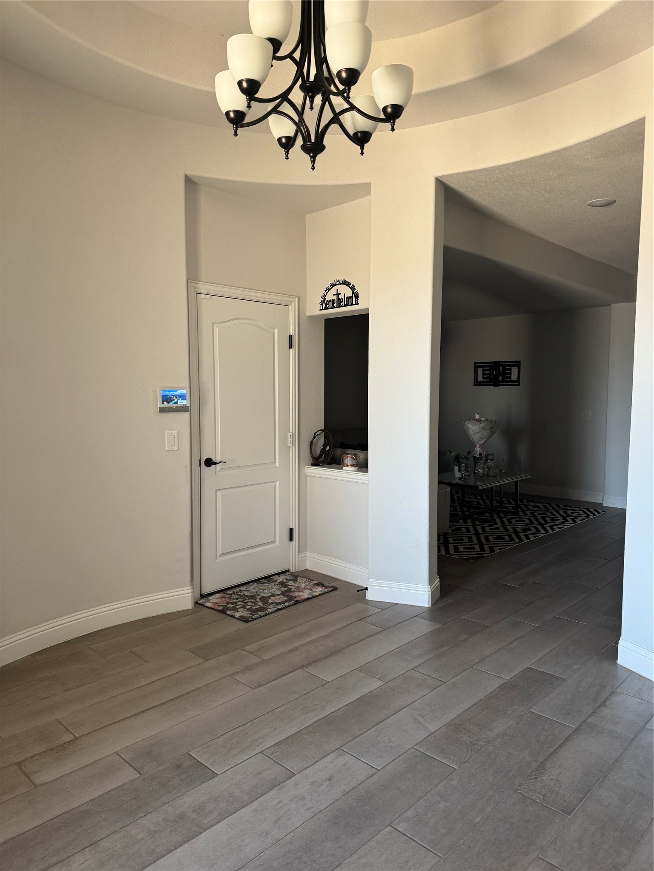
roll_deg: -1.3
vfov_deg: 71.6
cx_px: 327
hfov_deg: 56.8
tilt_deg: -3.3
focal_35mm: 24
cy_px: 436
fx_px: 605
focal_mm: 6.76
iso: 200
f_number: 1.78
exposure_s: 1/77
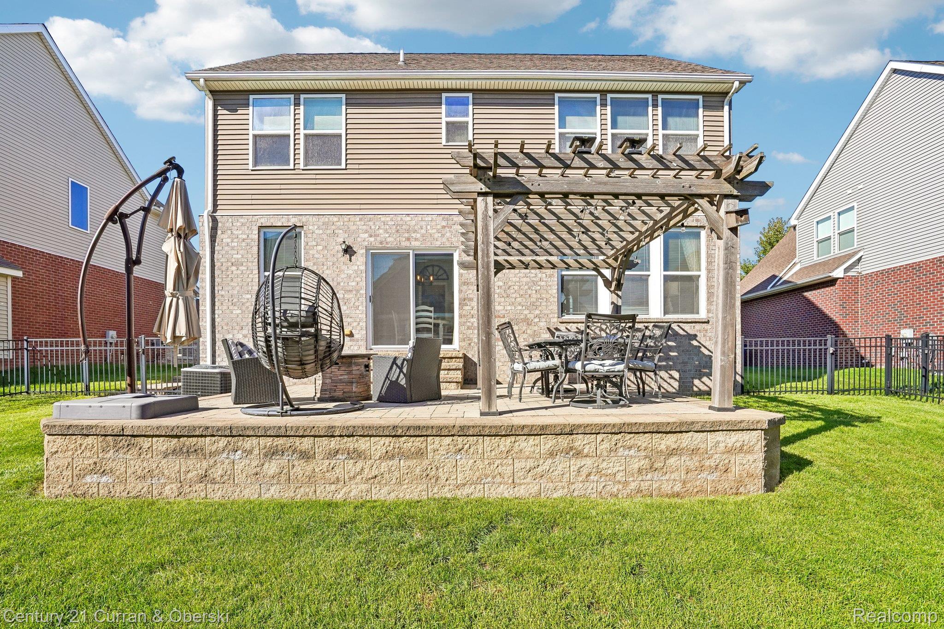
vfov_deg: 73.7
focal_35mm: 16
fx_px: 419
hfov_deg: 96.7
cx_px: 472
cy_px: 314
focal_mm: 16
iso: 250
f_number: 8
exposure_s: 1/500
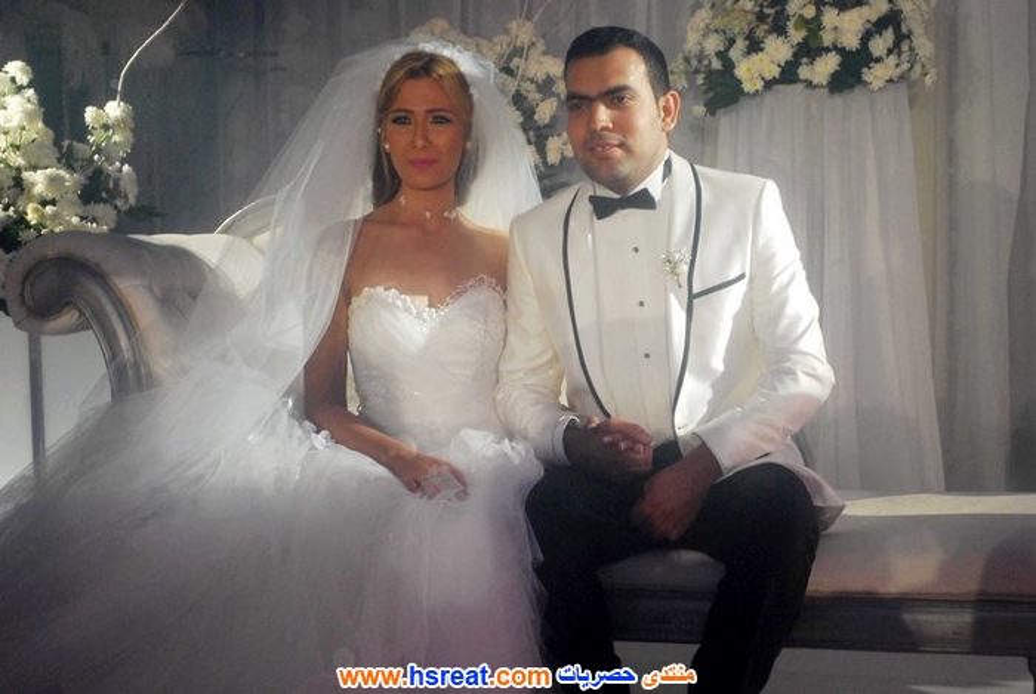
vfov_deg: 19.0
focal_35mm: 72
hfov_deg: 28.0
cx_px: 518
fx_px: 2075
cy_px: 347
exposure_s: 1/50
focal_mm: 48
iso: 800
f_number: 5.6
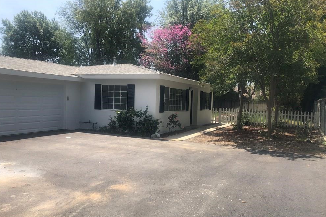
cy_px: 117
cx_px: 163
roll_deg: -1.4
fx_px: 272
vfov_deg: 43.6
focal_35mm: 30
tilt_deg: -5.3
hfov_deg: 61.9
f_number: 1.8
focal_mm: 3.99
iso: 20
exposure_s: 1/1171
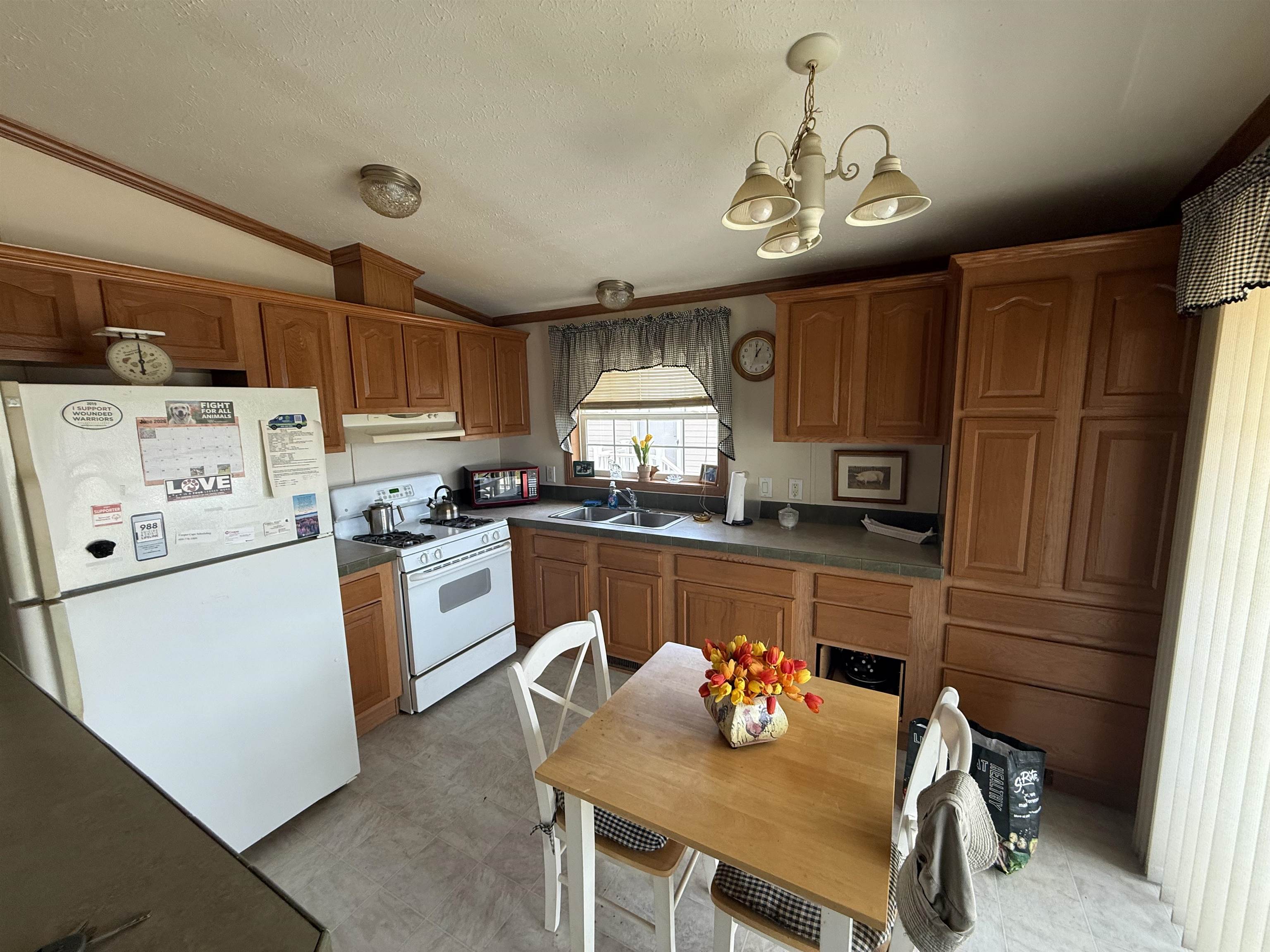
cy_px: 476
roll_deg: +0.9
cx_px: 635
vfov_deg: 85.7
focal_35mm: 14
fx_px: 514
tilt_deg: -8.3
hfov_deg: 102.1
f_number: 2.2
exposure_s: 1/99
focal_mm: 2.22
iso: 125
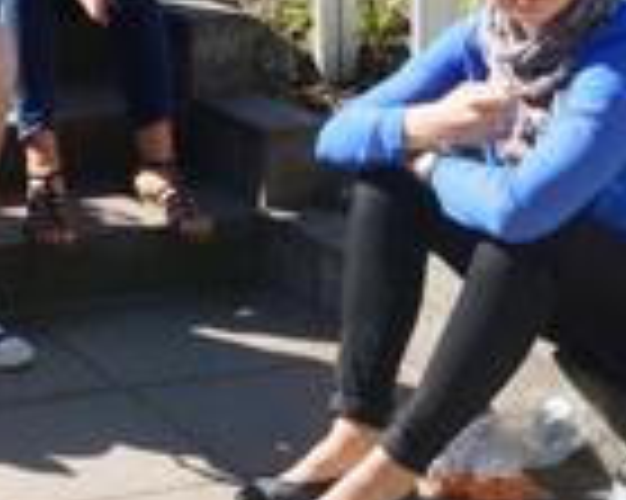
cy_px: -34
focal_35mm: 108
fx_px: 2000
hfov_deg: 16.3
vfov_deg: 14.0
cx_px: -295
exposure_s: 1/125
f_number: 8
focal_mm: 22
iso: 100
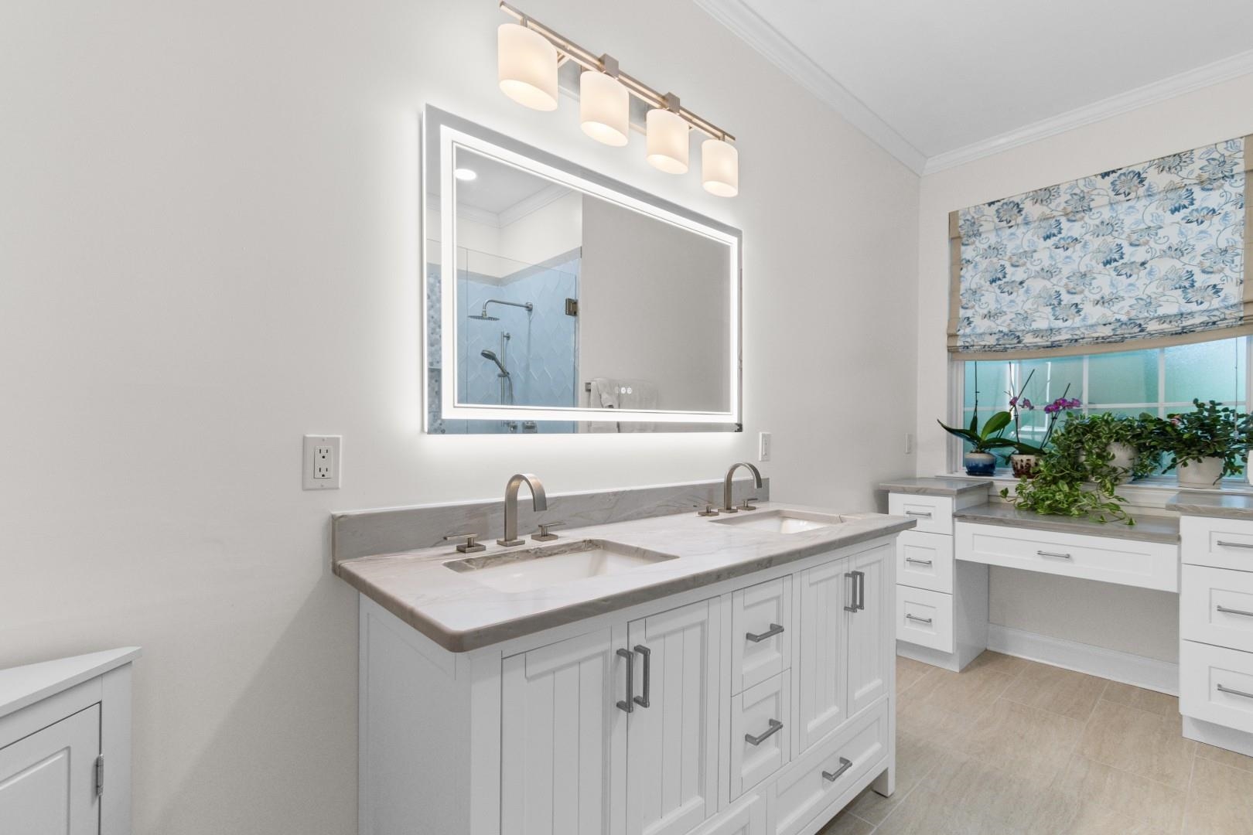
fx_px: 522
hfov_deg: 100.4
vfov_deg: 77.3
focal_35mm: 15
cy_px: 418
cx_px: 626
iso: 100
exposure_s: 1/8
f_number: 4.5
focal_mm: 10
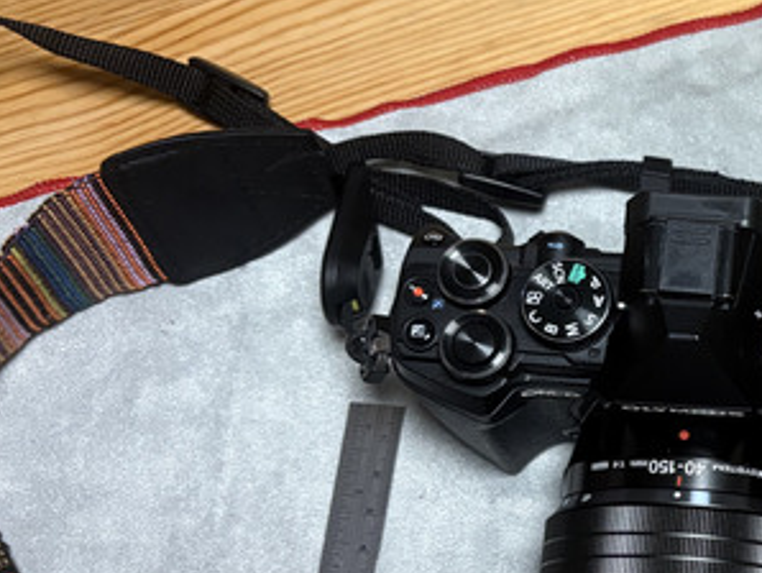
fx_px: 1498
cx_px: 869
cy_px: 370
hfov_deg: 26.0
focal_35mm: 68
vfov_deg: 21.6
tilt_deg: -74.4
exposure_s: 1/50
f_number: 1.6
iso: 400
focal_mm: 5.96
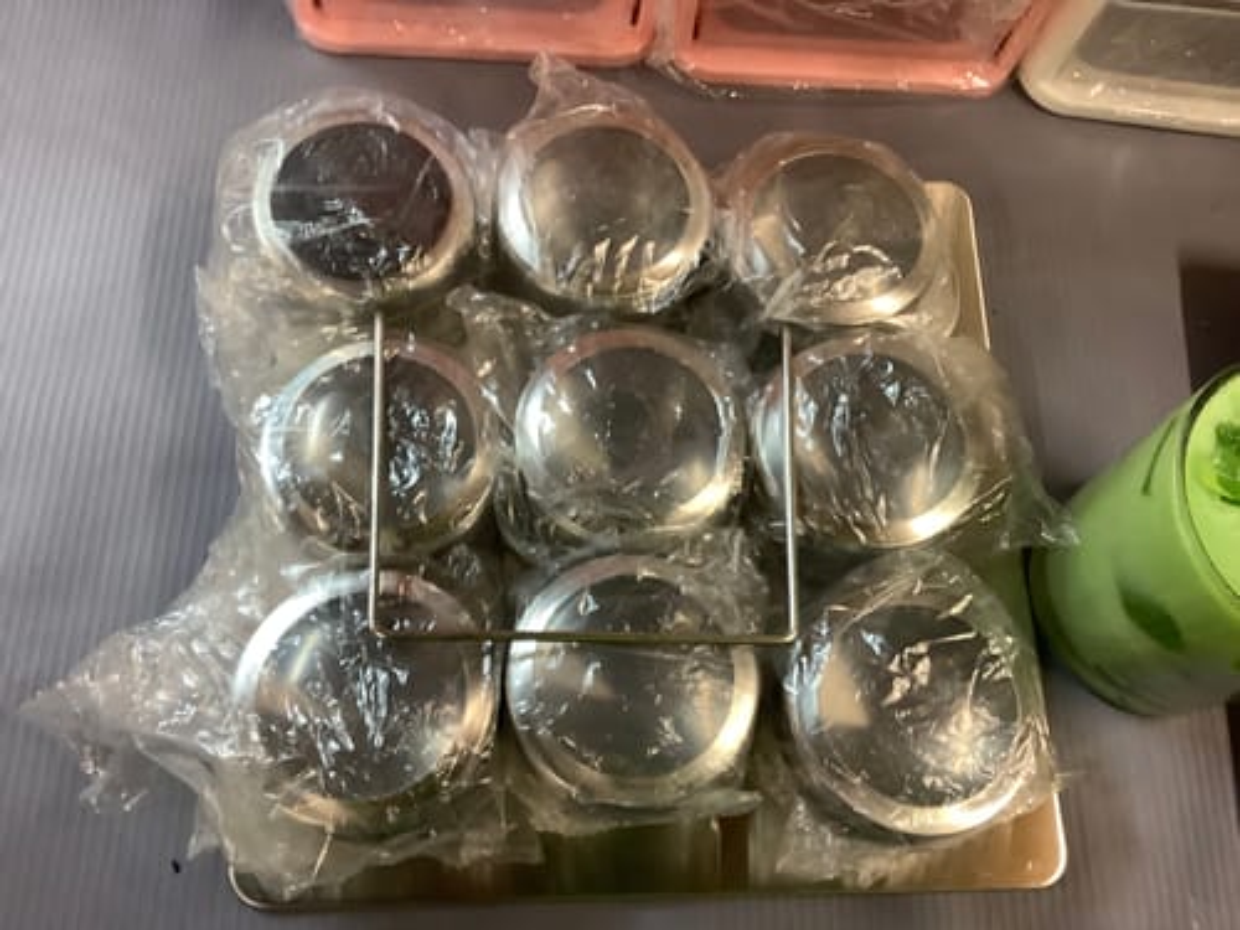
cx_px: 620
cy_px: 465
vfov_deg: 45.4
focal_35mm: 31
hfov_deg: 58.4
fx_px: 1110
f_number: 2.4
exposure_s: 1/33
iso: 250
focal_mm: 3.3
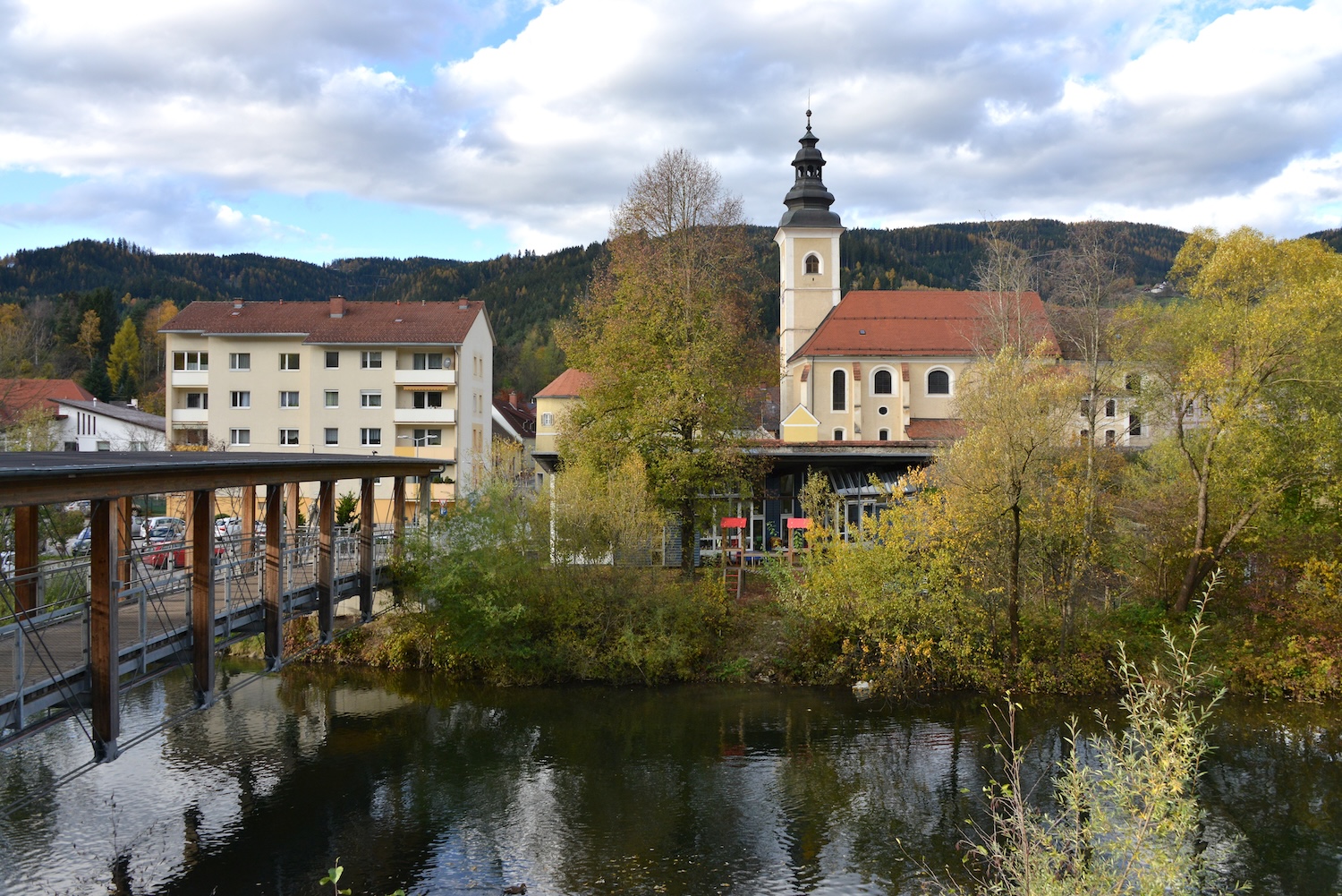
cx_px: 671
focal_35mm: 32
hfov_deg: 58.7
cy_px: 448
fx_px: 1193
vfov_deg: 41.1
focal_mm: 32
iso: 640
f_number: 11
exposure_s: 1/500
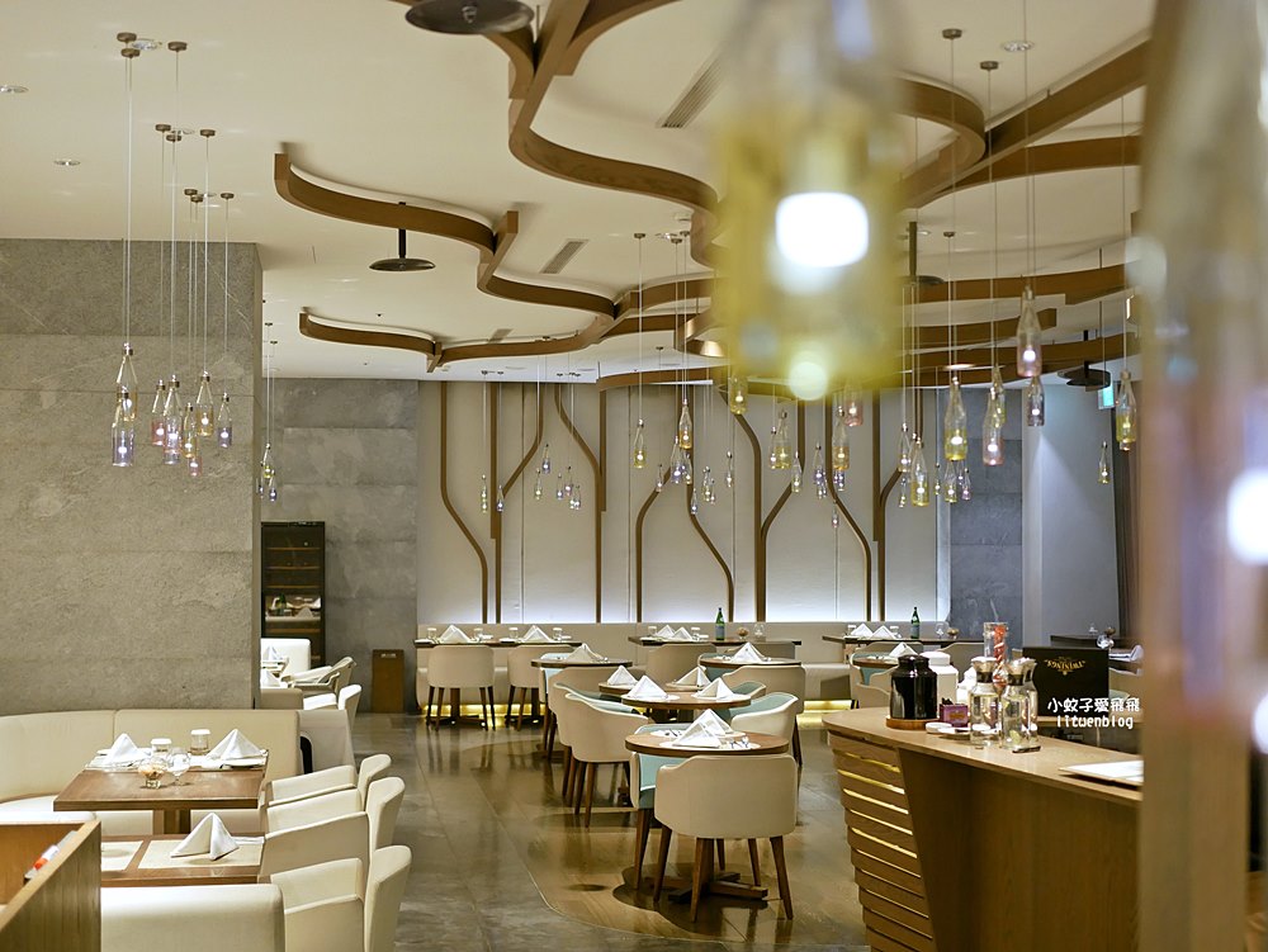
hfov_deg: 38.2
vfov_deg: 29.1
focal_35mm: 50
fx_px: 1832
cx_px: 634
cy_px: 476
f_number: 1.8
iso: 800
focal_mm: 25
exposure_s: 1/60
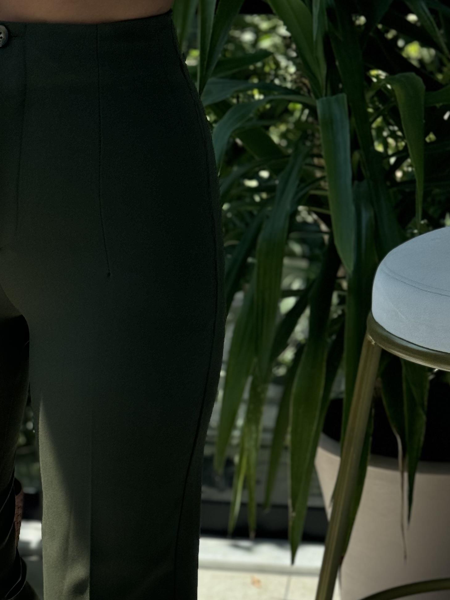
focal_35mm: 100
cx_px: 27
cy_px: 595
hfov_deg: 14.6
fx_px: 1733
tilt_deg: -36.1
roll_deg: +1.8
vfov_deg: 19.1
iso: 64
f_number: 1.78
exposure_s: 1/1133
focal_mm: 6.76
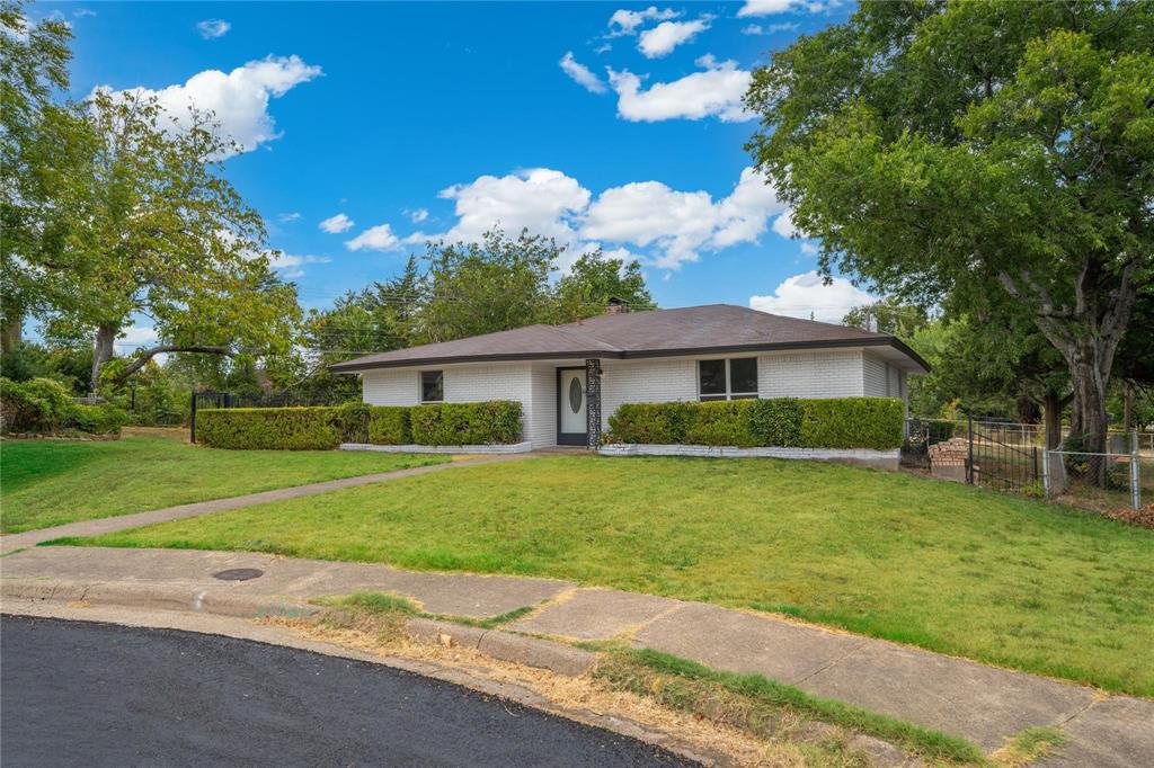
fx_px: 769
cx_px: 577
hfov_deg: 73.8
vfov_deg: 53.1
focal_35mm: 24
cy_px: 384
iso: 160
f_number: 8
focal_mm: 24
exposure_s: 1/1250
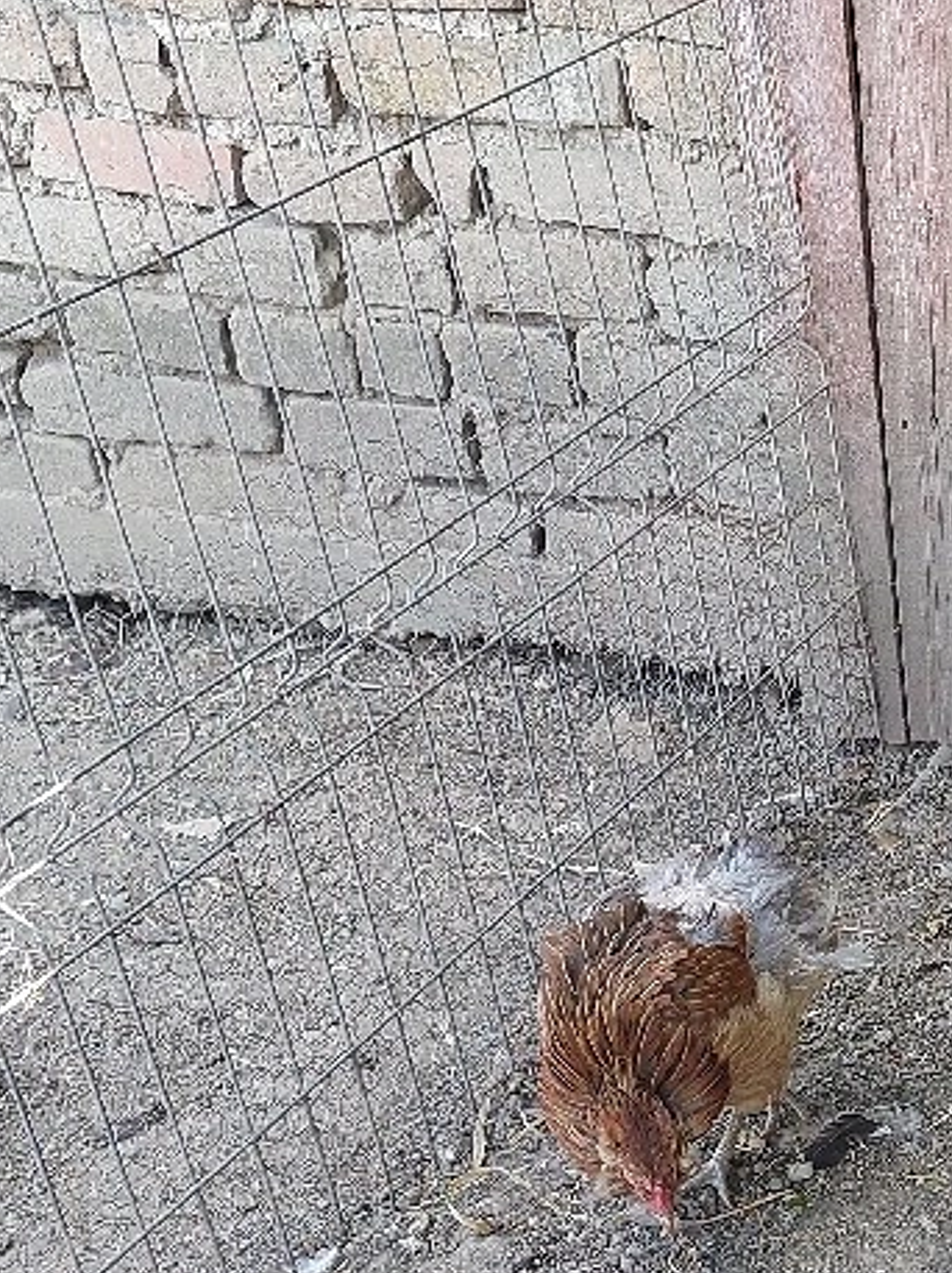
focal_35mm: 73
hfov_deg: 18.9
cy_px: 1297
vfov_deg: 25.3
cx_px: 1191
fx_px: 2681
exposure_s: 1/100
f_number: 1.8
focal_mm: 5.23
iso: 50
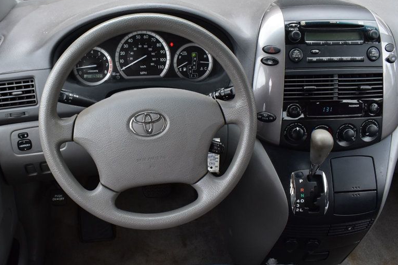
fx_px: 398
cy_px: 119
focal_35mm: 36
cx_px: 154
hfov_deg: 52.7
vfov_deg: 36.8
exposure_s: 1/50
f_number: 8
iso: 400
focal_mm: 18
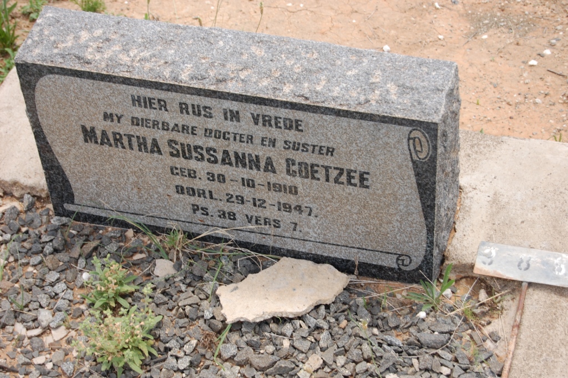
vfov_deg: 16.5
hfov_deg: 24.6
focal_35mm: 82
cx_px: 284
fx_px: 1301
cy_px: 189
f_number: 6.3
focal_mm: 55
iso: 200
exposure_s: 1/160
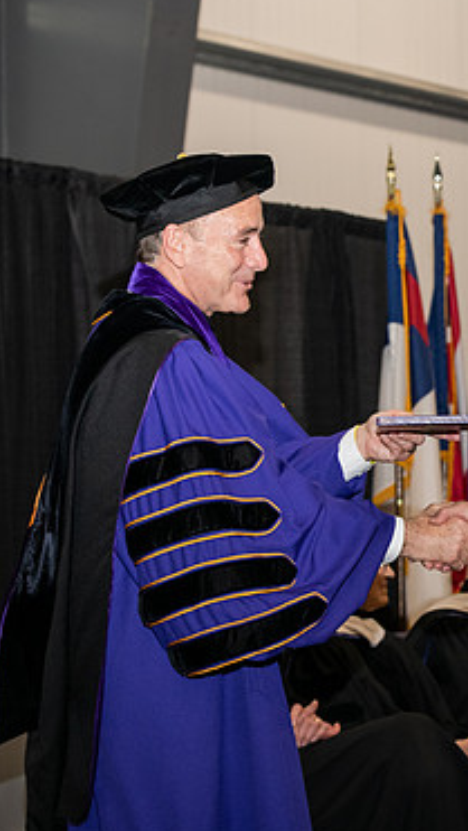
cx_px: 623
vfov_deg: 16.4
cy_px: 418
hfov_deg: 9.1
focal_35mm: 131
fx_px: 2887
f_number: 5.6
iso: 1600
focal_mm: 80
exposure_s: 1/200
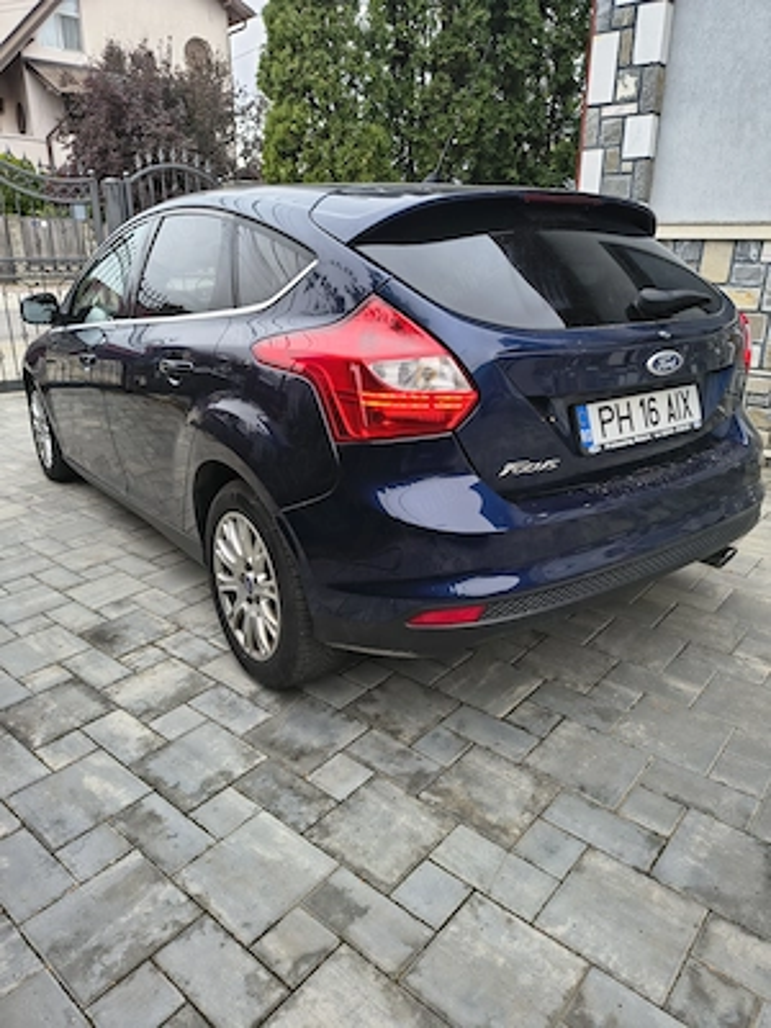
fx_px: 713
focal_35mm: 24
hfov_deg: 56.8
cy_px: 514
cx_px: 386
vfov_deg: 71.6
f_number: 1.8
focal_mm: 5.56
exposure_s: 1/194
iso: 100
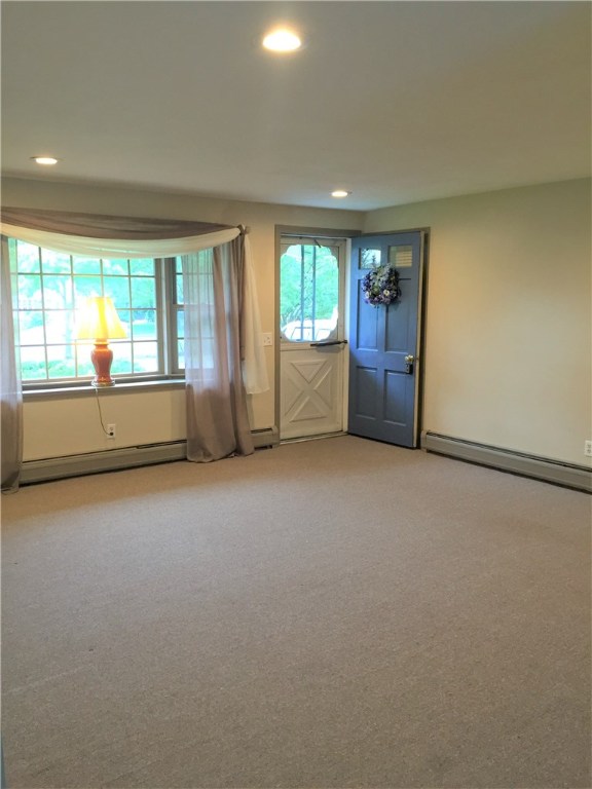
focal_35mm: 29
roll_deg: +0.2
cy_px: 394
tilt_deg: -8.8
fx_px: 661
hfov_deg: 48.2
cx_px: 296
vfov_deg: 61.7
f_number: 2.2
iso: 100
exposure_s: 1/30
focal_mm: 4.15
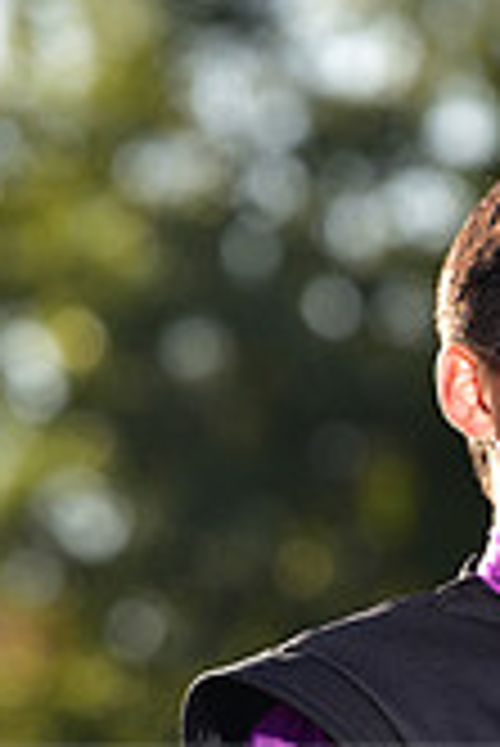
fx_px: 14531
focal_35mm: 699
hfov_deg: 2.0
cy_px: 806
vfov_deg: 2.9
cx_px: 592
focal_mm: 200
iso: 80
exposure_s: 1/200
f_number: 5
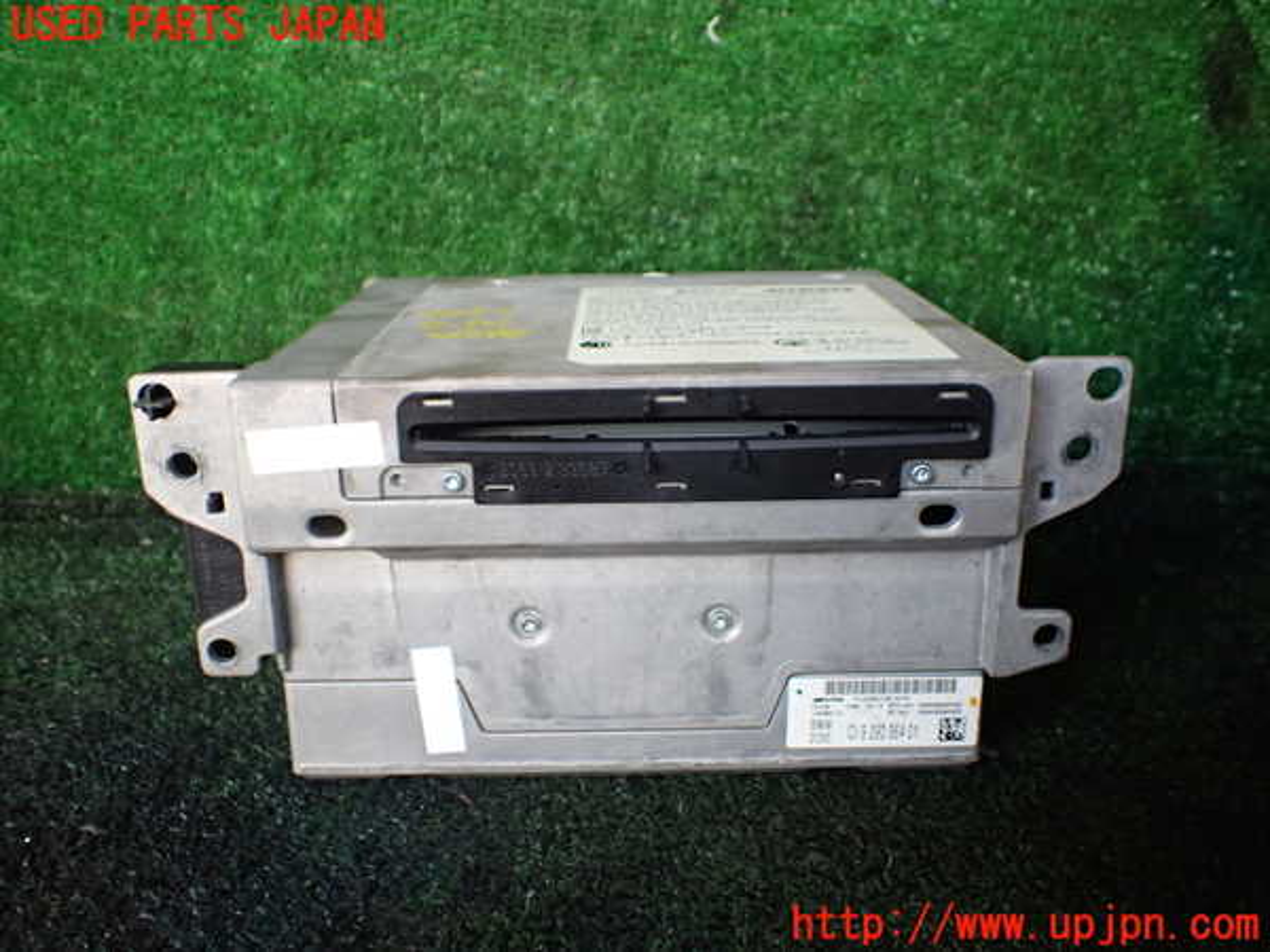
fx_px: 1101
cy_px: 476
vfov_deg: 46.8
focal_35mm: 30
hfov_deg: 60.0
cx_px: 635
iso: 250
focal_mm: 5.4
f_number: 2.3
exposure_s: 1/125
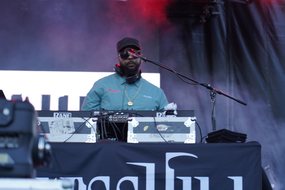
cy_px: 95
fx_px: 831
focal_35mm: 105
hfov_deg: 19.5
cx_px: 142
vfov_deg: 13.0
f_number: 4
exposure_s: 1/125
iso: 160
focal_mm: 105
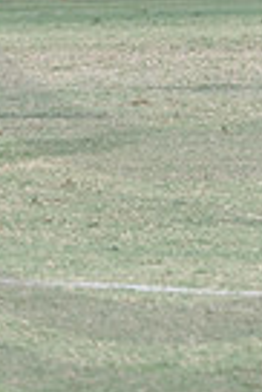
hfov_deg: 1.6
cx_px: 41
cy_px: -285
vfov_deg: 2.4
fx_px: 9211
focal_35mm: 846
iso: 640
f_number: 2.8
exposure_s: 1/80
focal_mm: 90
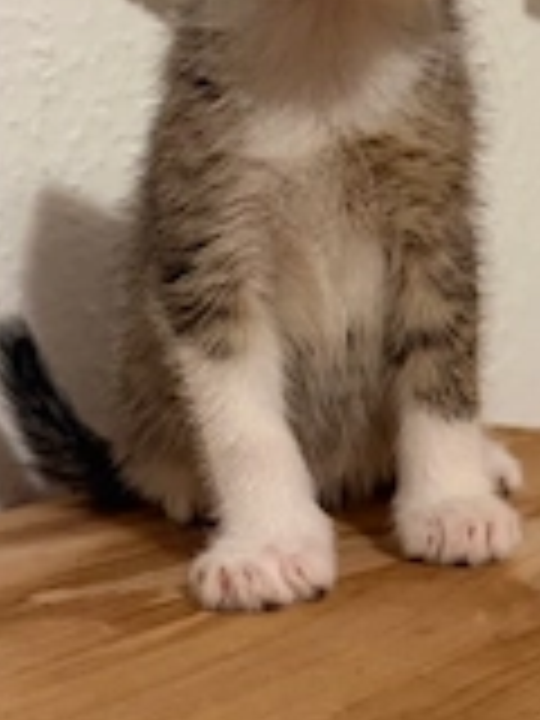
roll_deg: +1.8
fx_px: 1248
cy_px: 189
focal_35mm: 60
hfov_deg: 24.3
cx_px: 338
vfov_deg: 31.7
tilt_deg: +0.9
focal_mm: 6.76
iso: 320
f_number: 1.78
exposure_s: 1/50
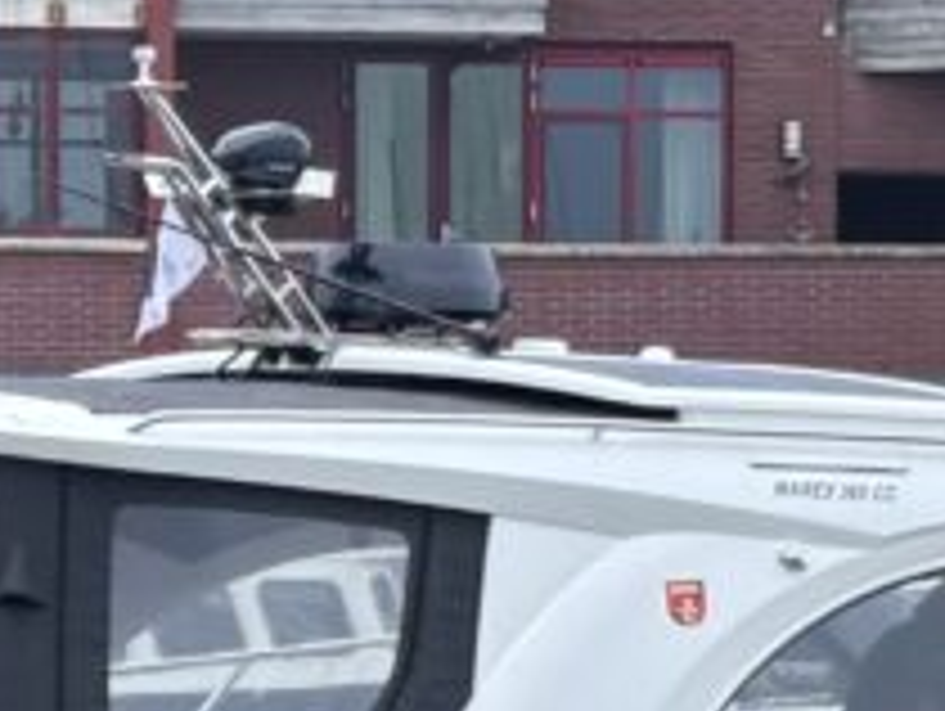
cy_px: 860
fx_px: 6915
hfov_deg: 7.8
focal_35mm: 253
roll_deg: -0.6
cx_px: 522
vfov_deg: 5.9
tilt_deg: -4.3
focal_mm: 5.96
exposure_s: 1/72
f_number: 1.6
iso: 50
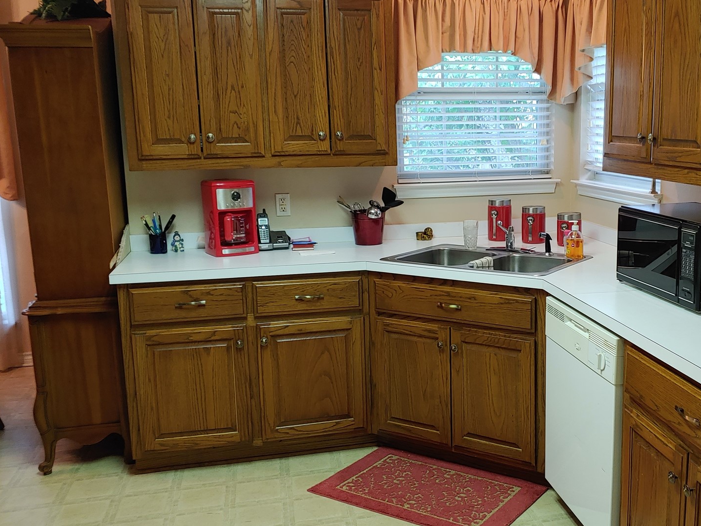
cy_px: 260
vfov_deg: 39.7
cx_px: 470
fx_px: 729
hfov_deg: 50.4
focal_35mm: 36
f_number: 1.5
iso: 150
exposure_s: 1/40
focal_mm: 4.23
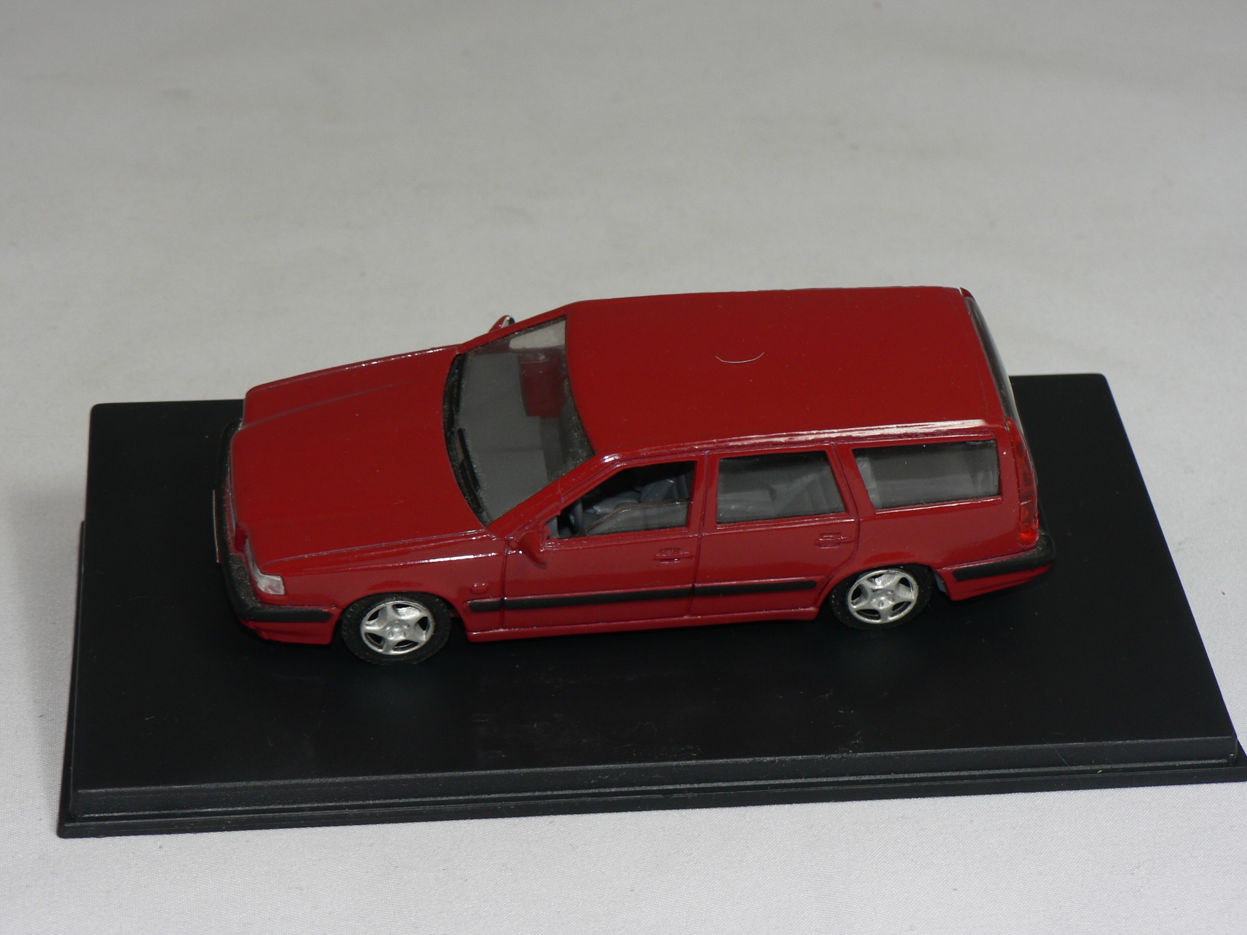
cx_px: 624
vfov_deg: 18.0
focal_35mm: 82
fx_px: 2954
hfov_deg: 23.8
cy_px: 468
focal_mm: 13.7
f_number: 4
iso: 80
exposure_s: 1/60
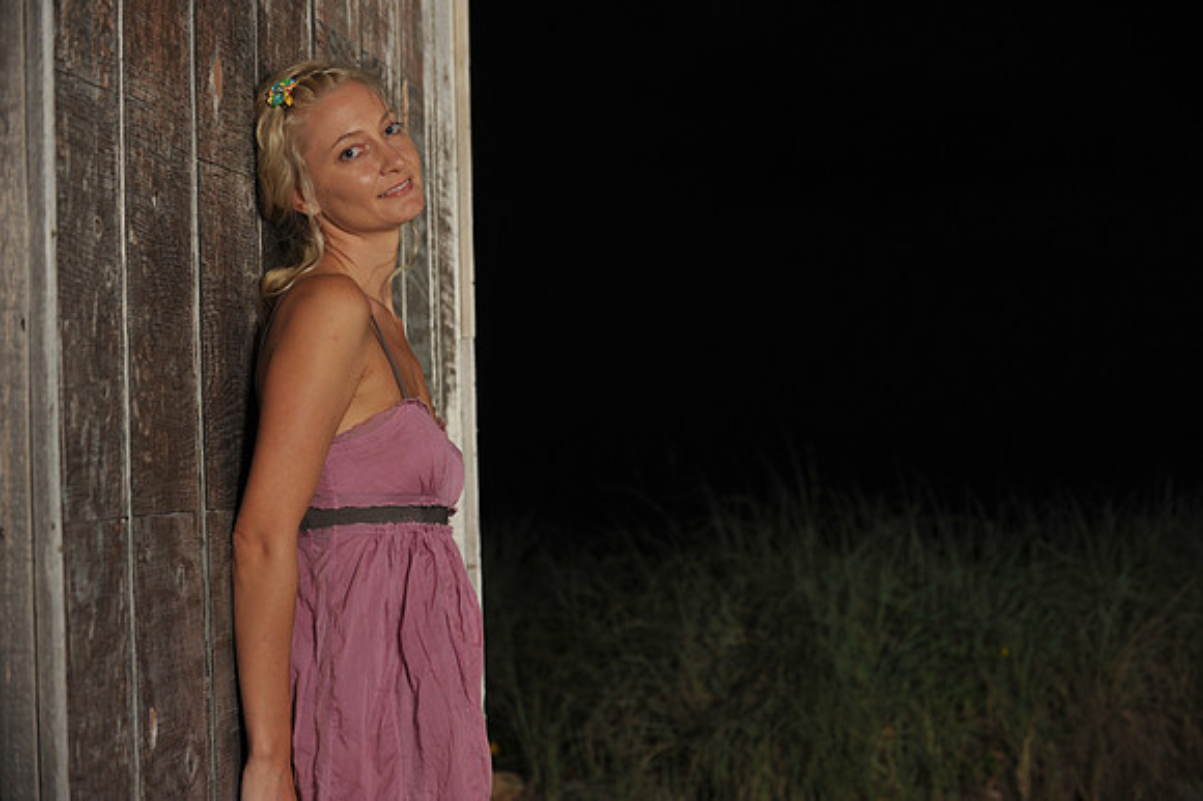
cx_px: 602
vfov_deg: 17.0
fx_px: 2672
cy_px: 400
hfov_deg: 25.4
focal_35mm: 80
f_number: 5
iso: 400
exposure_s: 1/80
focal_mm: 80
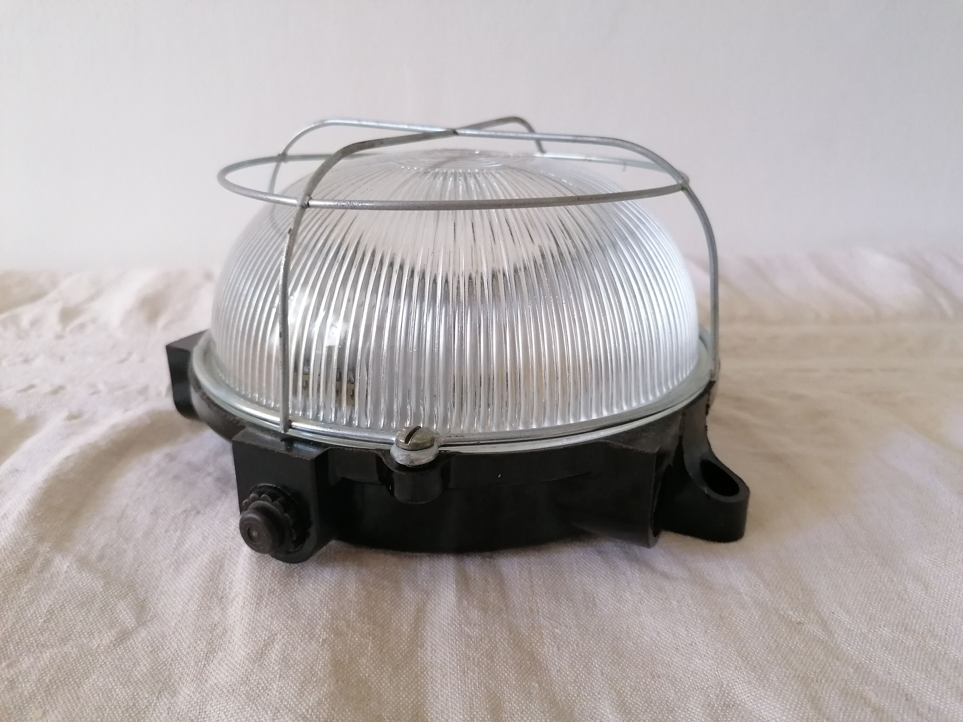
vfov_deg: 51.4
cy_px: 361
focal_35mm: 27
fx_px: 751
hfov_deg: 65.3
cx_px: 482
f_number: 1.8
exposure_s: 1/33.3
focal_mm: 4.75
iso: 320
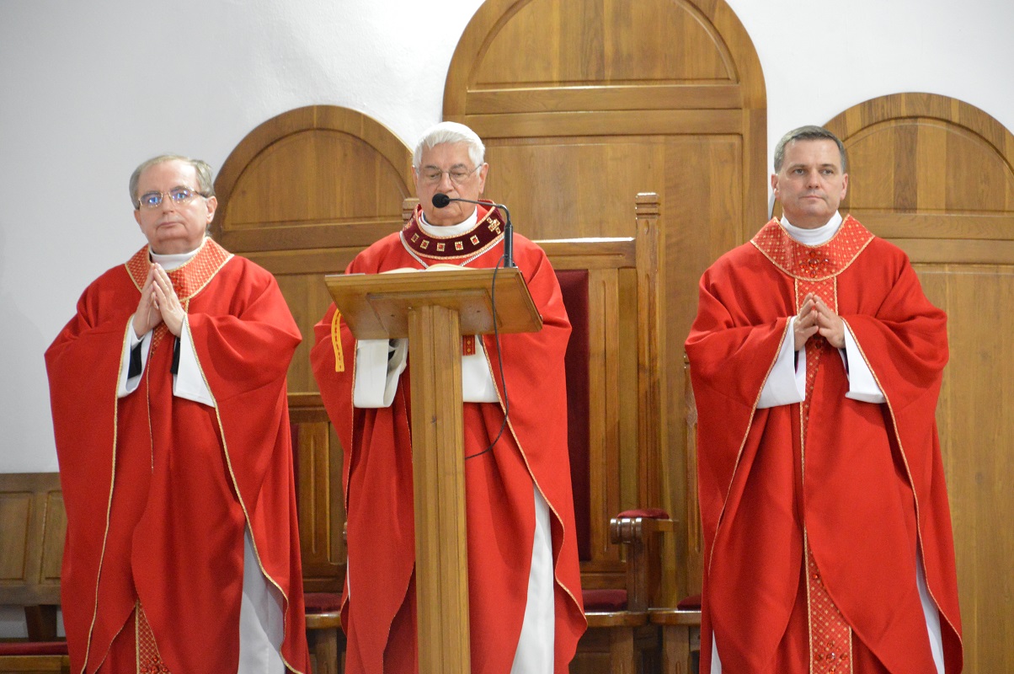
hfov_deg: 13.1
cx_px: 507
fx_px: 4431
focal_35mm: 158
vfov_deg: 8.7
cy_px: 337
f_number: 5.6
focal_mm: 105
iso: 3200
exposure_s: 1/40
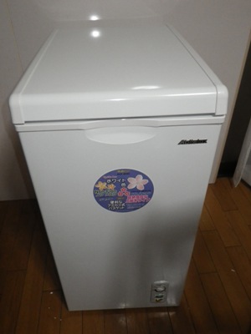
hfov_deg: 49.7
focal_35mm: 28
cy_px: 167
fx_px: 271
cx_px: 126
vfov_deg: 63.4
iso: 400
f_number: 3.5
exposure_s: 1/50
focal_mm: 5
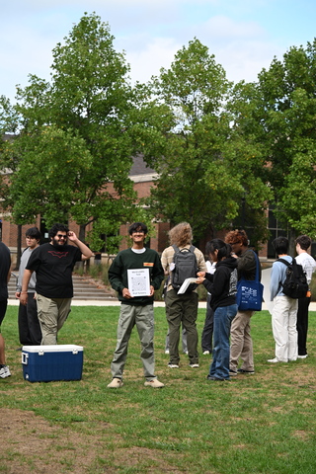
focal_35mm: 75
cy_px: 237
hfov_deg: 18.2
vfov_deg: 27.0
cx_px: 158
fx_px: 987
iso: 560
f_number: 5.6
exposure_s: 1/500
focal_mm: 75
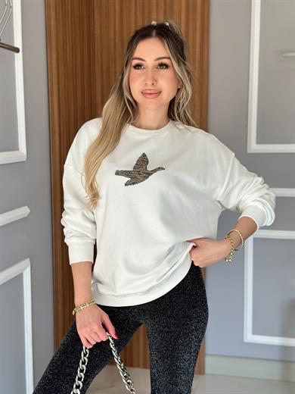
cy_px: 197
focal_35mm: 48
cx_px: 148
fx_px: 545
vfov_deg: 39.7
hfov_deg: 30.3
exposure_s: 1/70
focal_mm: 6.86
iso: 125
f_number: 1.78
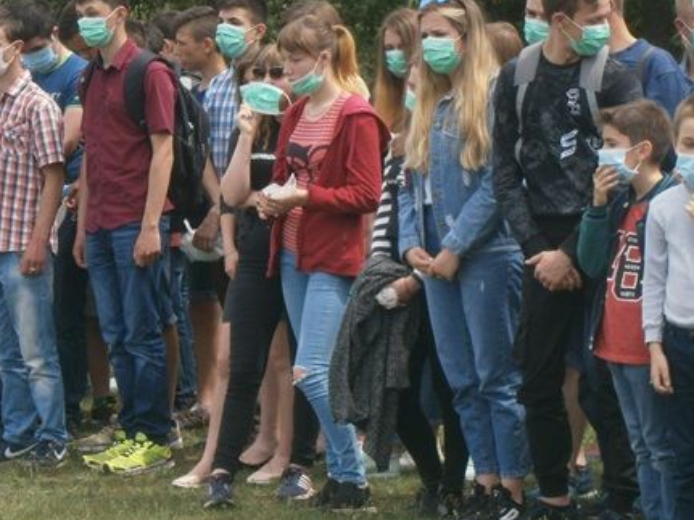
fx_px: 3868
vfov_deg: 7.7
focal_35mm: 193
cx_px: 423
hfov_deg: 10.2
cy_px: 203
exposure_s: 1/125
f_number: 6.5
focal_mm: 23.5
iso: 80
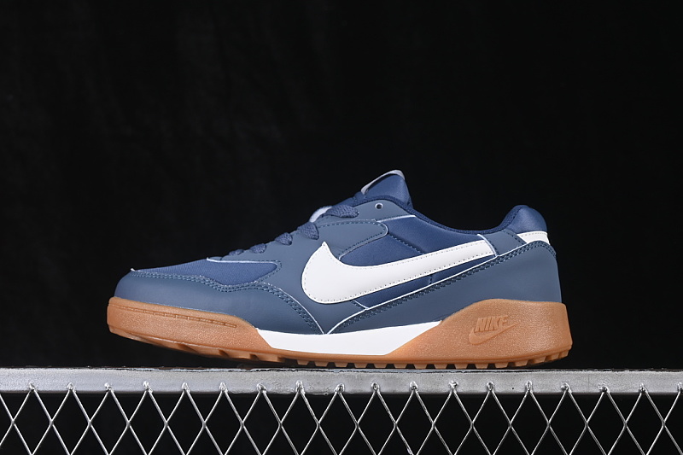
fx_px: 1423
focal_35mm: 75
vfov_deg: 18.2
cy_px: 228
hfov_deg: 27.0
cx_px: 342
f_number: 8
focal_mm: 50
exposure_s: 1/80
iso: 160
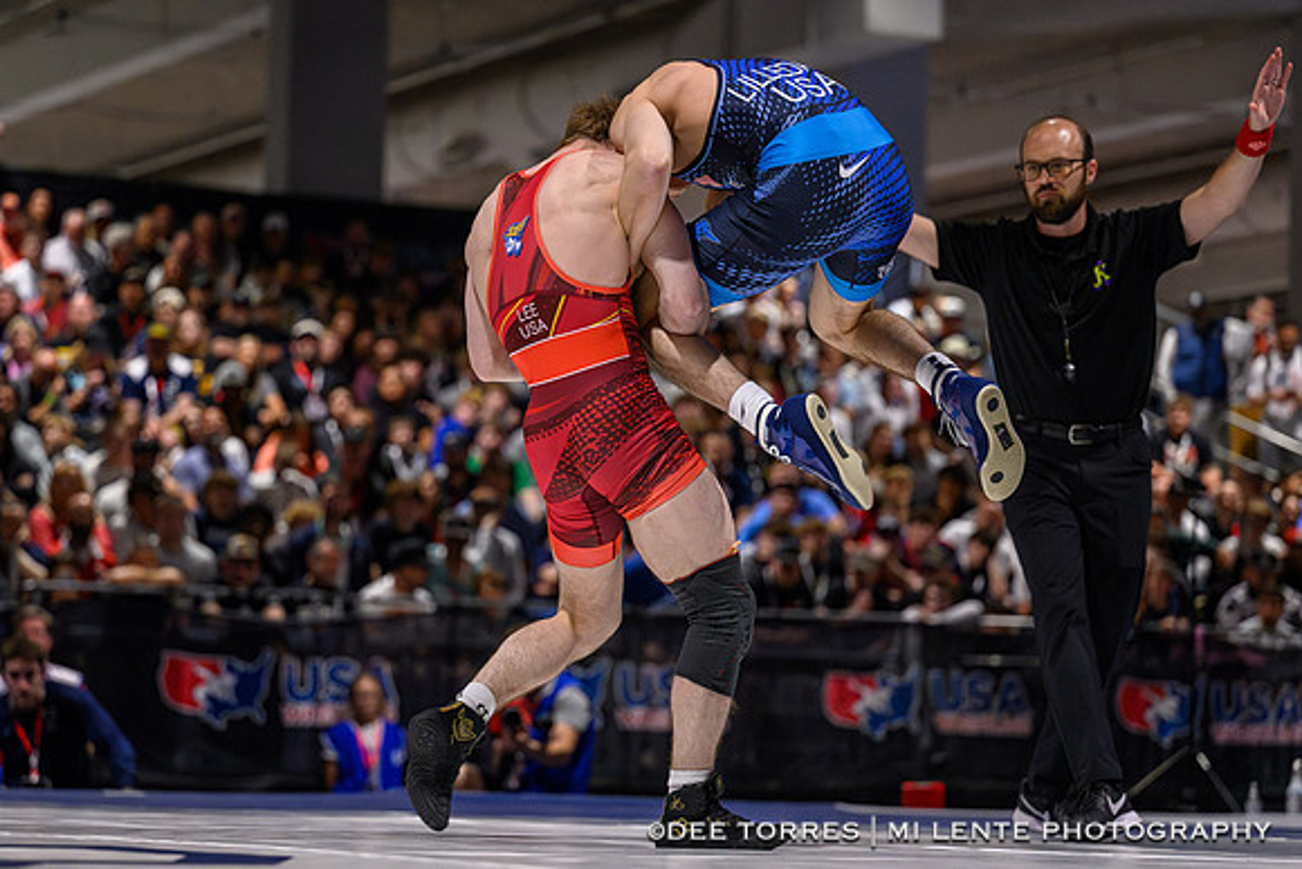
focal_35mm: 112
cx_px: 543
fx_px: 4047
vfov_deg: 12.3
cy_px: 439
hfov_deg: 18.3
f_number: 2.8
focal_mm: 96
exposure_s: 1/800
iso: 8000
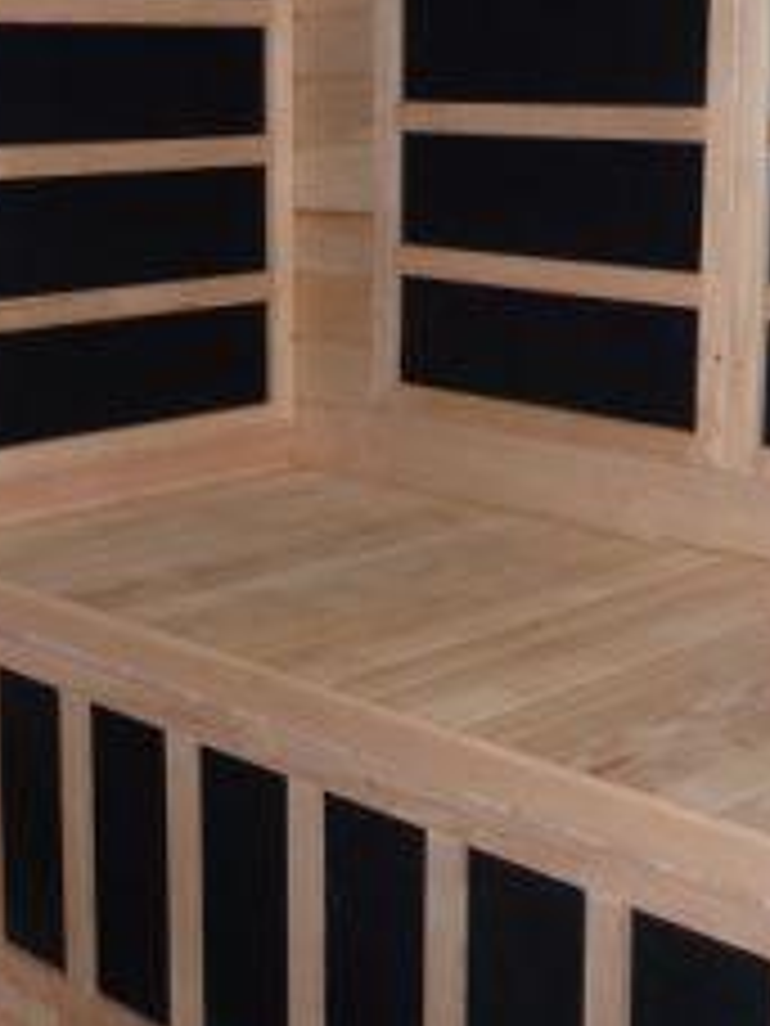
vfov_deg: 30.5
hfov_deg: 23.3
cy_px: 356
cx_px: 324
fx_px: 1869
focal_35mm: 63
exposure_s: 1/30
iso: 100
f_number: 3.5
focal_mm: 5.3
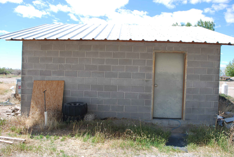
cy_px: 78
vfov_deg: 48.1
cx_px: 117
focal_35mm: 27
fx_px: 176
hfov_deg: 67.3
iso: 100
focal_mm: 18
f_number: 6.3
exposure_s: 1/160
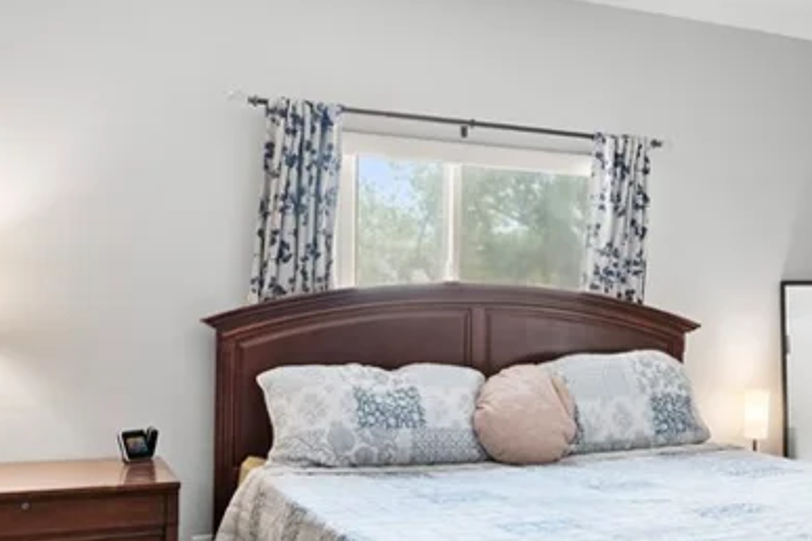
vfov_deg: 29.8
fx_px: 1015
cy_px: 322
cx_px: 569
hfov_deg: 42.7
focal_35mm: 45
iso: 400
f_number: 8
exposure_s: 1/3
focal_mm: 17
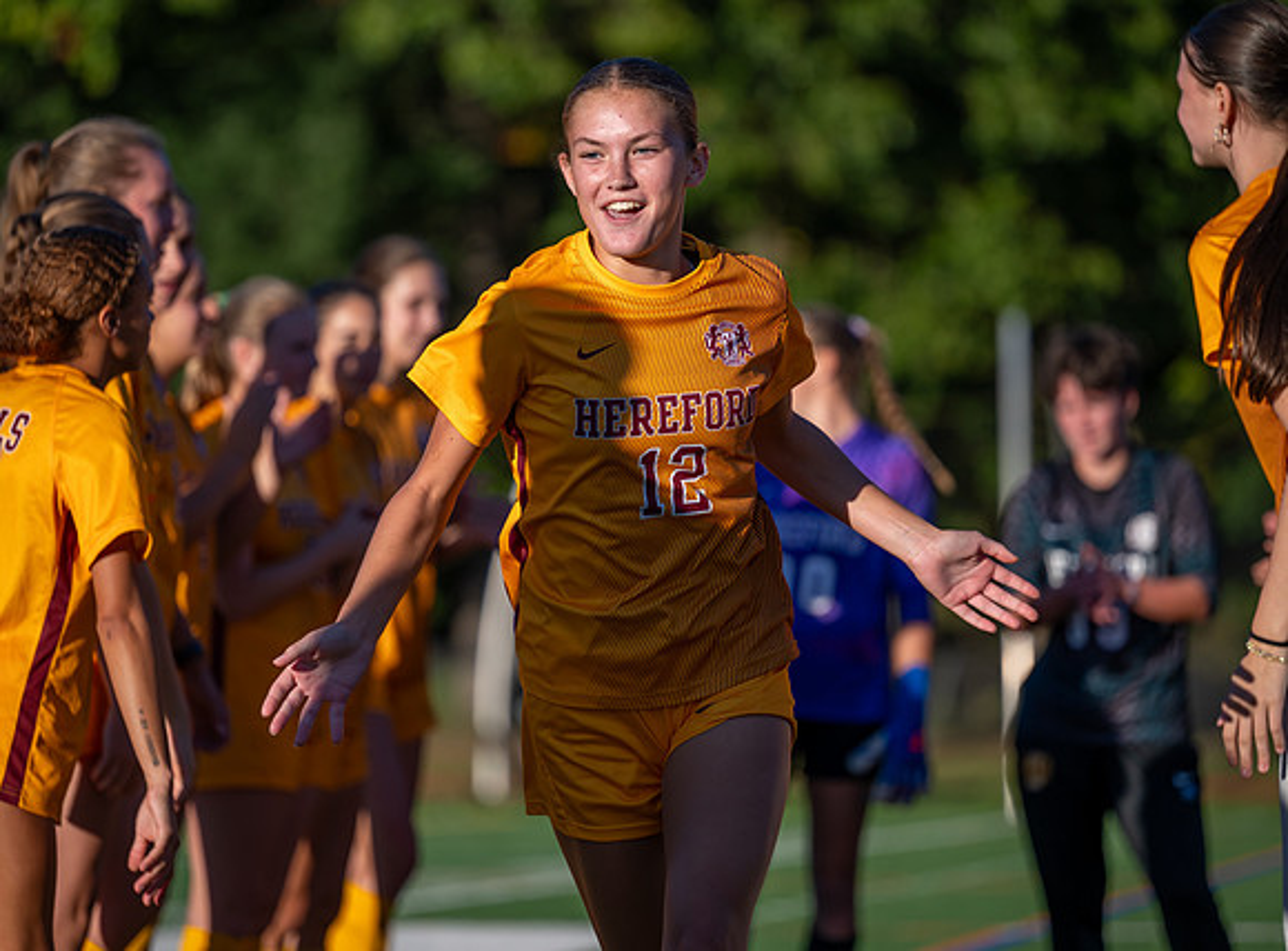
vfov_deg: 8.0
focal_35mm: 185
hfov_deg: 10.8
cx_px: 613
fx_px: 6832
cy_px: 422
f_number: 2.8
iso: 90
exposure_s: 1/2000
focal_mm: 155
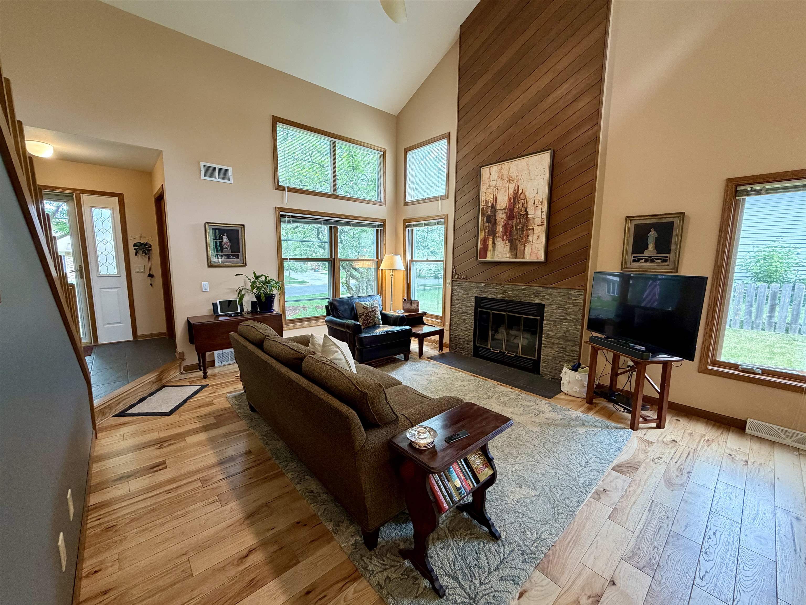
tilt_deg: -8.4
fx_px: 326
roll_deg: -0.2
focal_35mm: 14
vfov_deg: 85.7
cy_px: 302
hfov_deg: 102.1
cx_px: 403
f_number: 2.2
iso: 250
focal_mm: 2.22
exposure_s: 1/60
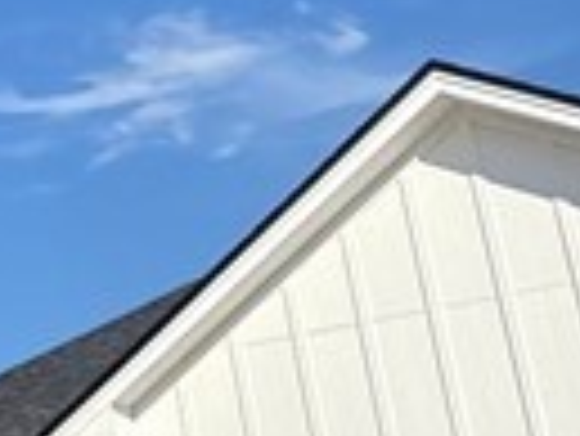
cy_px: 180
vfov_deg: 13.4
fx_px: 1862
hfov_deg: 14.1
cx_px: -670
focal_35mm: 111
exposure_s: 1/2976
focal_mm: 2.22
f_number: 2.2
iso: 50
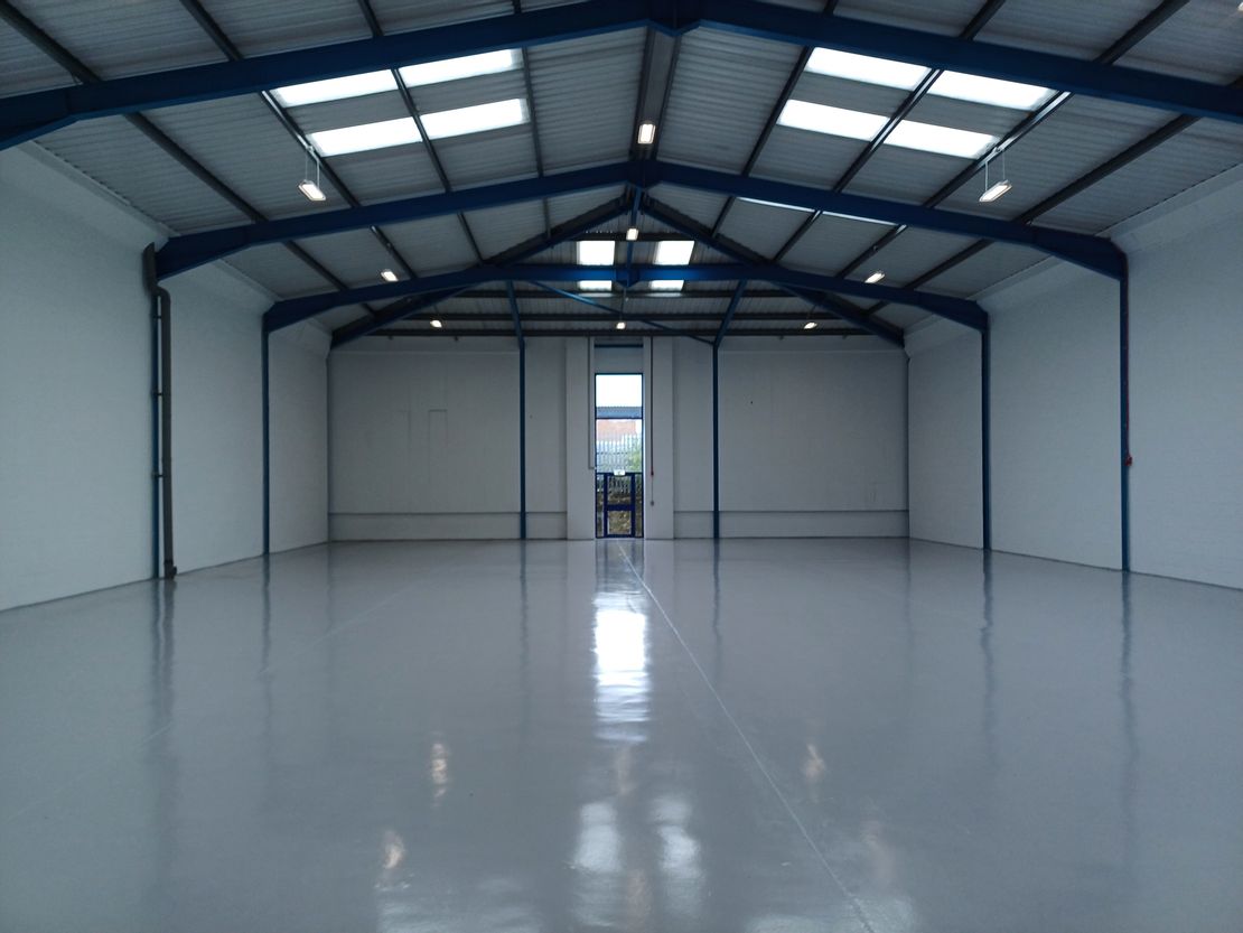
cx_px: 622
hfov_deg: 69.4
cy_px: 466
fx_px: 898
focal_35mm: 25
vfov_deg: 54.9
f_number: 1.8
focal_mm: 4.65
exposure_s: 1/50
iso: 50
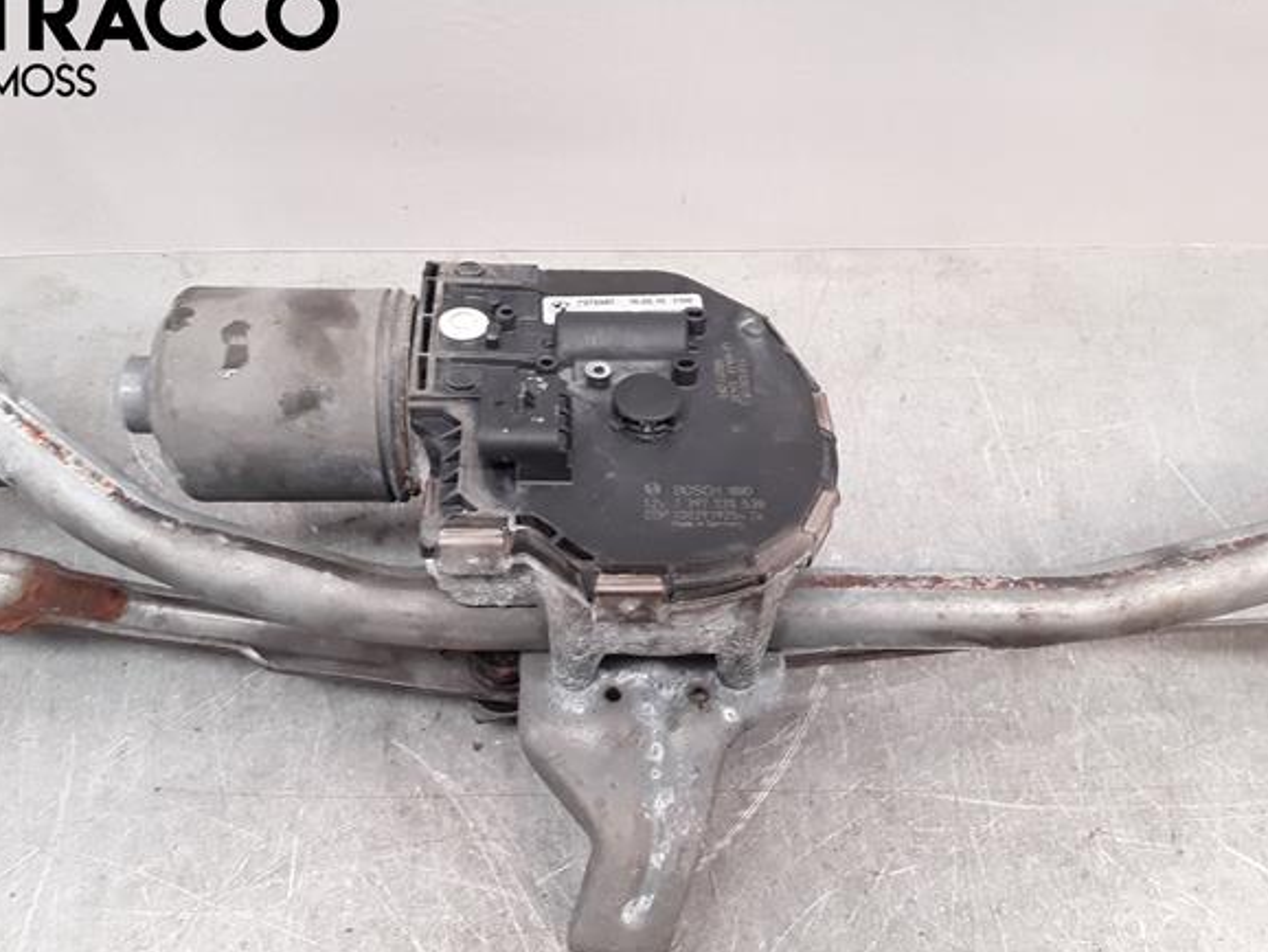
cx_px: 619
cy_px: 502
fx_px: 1136
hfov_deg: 58.3
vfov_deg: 45.5
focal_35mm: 31
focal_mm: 2.91
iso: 64
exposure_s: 1/50
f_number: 1.9
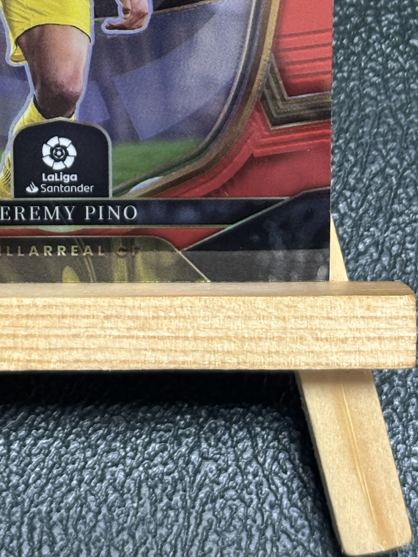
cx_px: 26
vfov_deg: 17.1
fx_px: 1803
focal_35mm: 112
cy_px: -32
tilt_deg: -64.0
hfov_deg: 13.1
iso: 320
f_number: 1.6
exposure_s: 1/35
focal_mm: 5.96
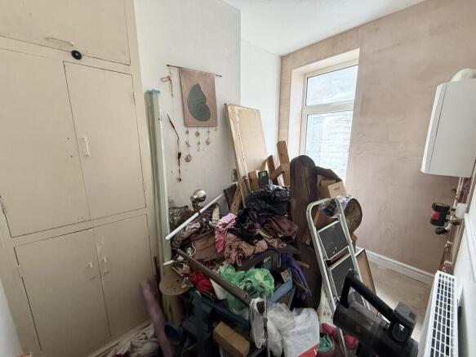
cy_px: 178
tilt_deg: -11.1
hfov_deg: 102.1
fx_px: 192
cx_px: 238
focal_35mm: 14
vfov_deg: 85.7
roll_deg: +0.4
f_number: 2.2
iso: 320
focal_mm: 2.22
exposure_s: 1/99
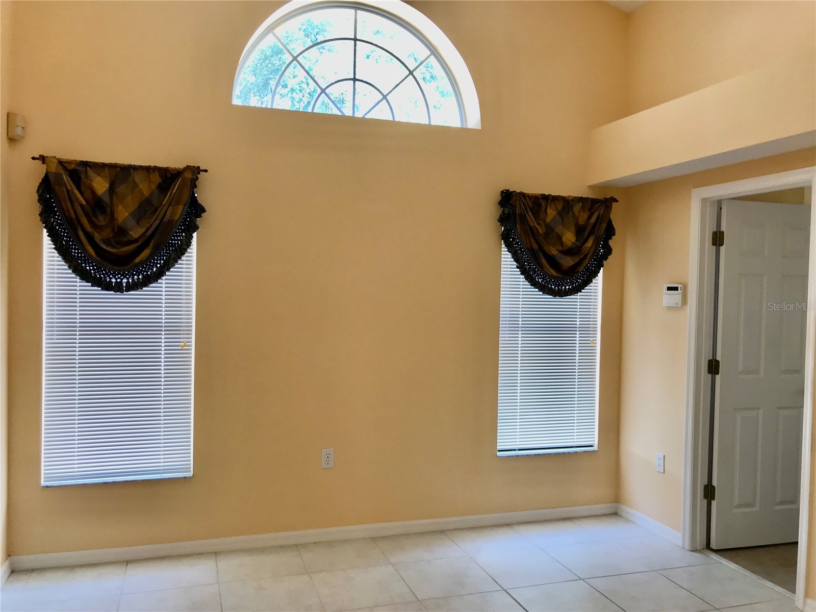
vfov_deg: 49.7
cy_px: 306
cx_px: 408
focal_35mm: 28
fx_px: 660
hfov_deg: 63.4
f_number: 1.8
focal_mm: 3.99
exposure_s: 1/40
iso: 25
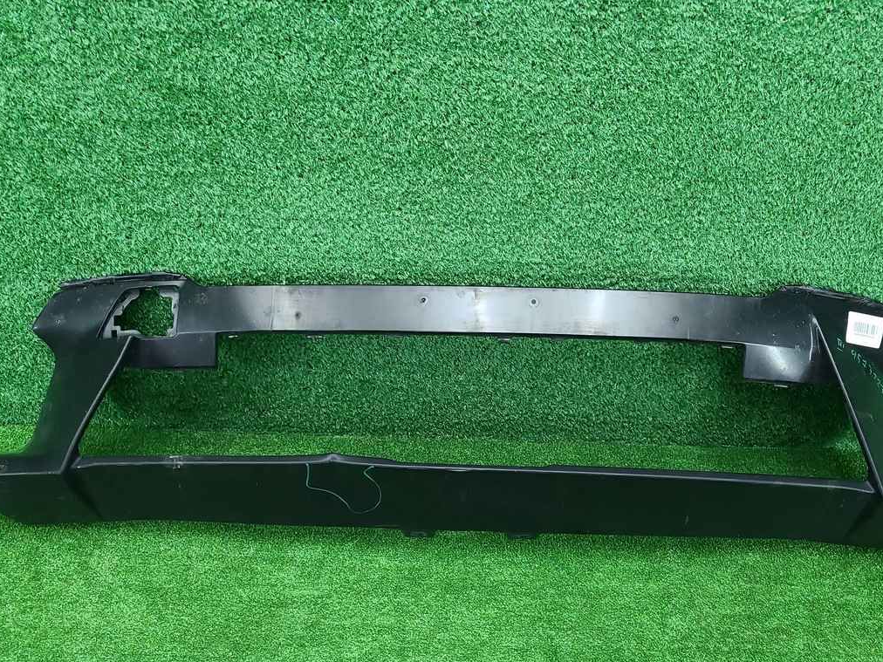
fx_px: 944
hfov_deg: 50.0
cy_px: 372
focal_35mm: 37
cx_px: 494
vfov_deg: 38.6
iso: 284
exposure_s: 1/50
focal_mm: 5.4
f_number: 1.8
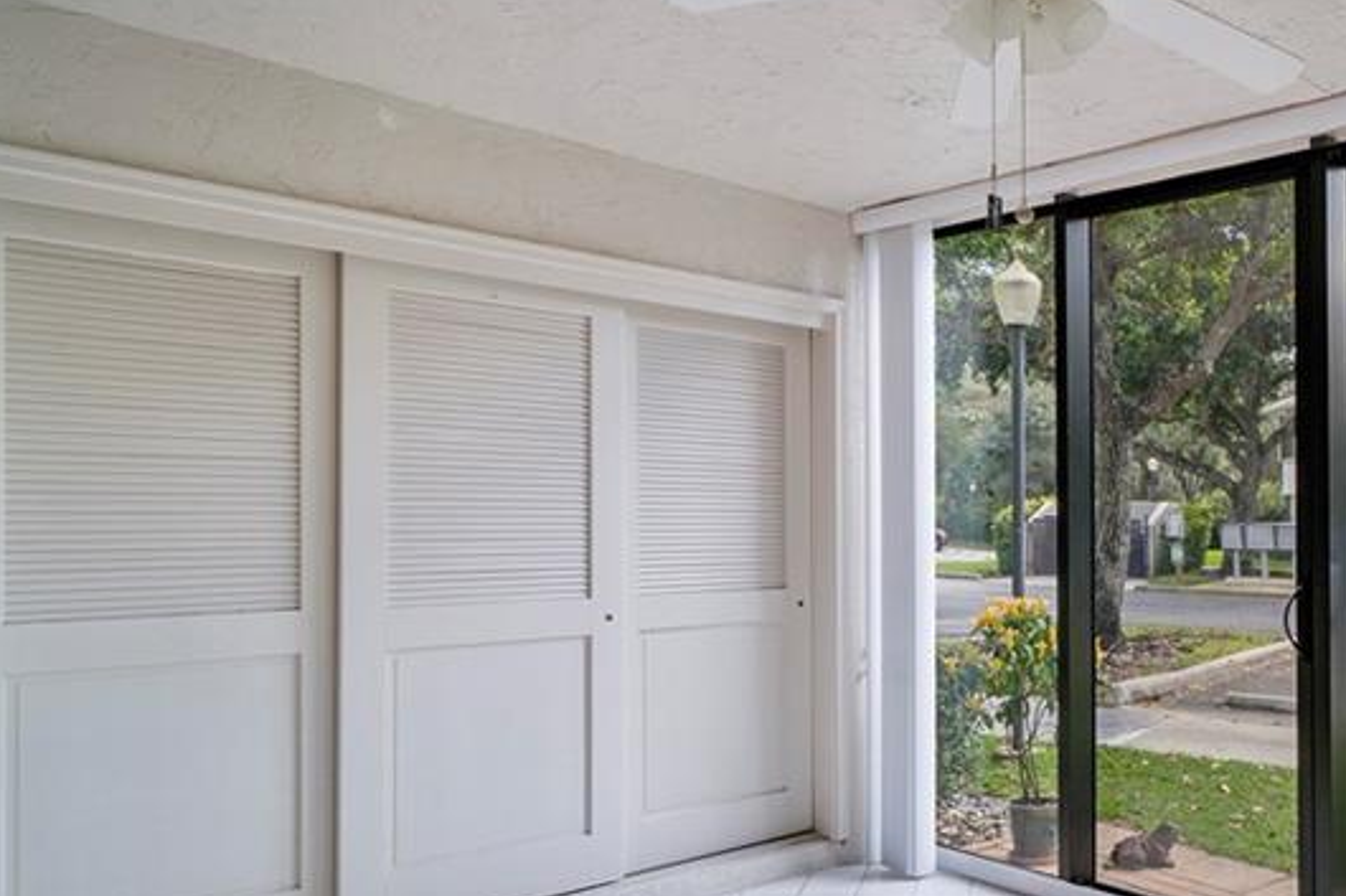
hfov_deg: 55.9
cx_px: 1189
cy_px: 518
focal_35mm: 29
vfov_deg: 44.8
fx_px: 1084
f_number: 11
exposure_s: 1/6
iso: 100
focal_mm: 10
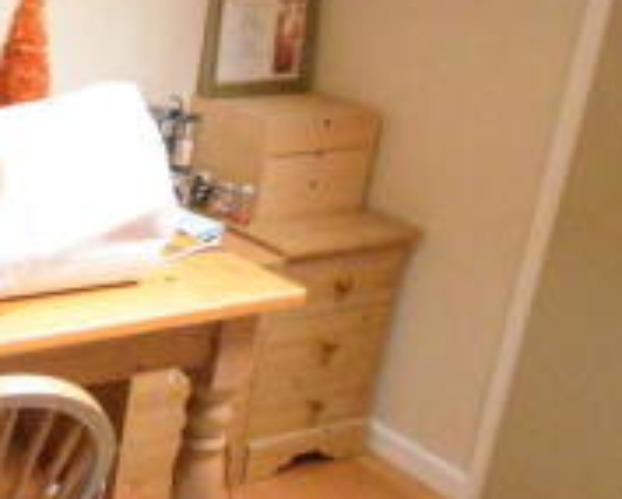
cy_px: 155
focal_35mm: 52
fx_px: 958
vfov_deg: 28.9
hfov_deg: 28.2
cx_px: -228
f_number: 4
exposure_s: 1/250
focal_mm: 10
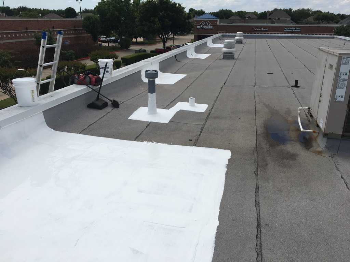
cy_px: 131
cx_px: 175
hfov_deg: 61.7
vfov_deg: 48.2
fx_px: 293
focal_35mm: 29
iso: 25
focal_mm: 4.15
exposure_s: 1/4049
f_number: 2.2
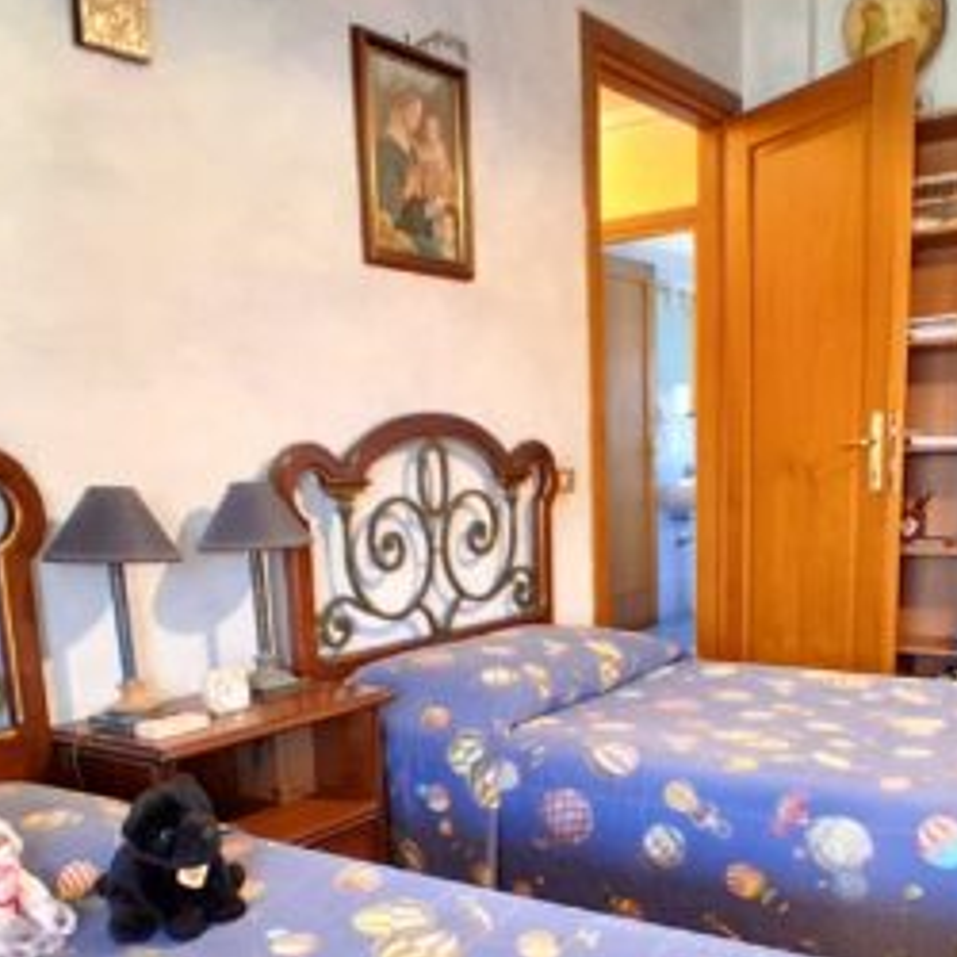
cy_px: 720
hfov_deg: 45.9
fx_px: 1126
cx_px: 559
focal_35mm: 36
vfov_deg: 44.5
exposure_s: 1/24
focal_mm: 1.4
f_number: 2.2
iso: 500
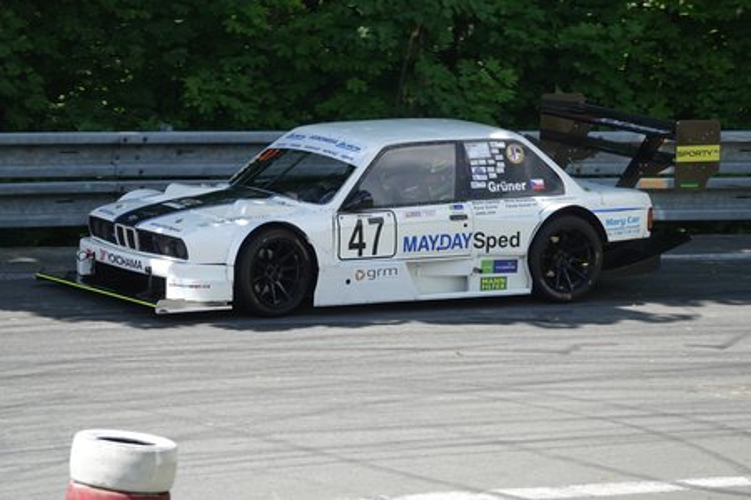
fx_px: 6675
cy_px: 250
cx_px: 376
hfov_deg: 6.4
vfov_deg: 4.3
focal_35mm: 320
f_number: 4
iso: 200
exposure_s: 1/800
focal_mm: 117.29
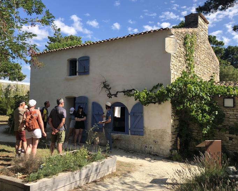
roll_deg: -0.7
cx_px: 117
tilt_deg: +7.3
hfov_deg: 55.6
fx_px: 226
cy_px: 93
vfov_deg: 45.8
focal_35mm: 32
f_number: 1.8
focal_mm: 3.99
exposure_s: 1/1372
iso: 20
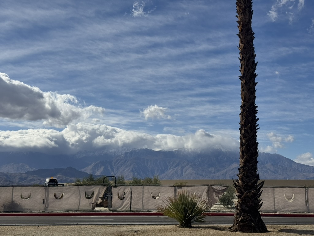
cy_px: 118
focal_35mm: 48
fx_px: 435
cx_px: 157
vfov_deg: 30.3
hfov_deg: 39.7
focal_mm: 6.76
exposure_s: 1/10526
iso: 64
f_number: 1.78
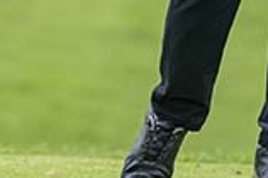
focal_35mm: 2438
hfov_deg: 0.8
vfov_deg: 0.6
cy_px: -237
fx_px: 18130
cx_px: -70
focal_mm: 400
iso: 1250
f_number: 3.5
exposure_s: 1/4000
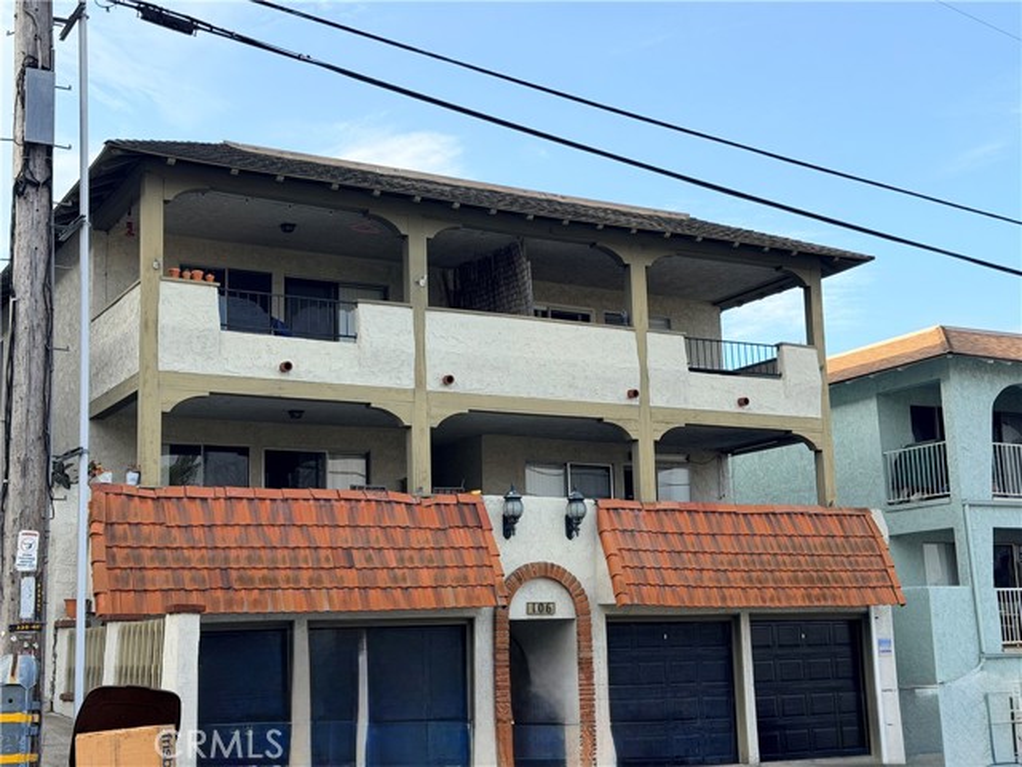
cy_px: 384
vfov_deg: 30.3
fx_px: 1417
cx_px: 511
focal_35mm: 48
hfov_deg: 39.7
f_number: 1.78
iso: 64
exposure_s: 1/1575
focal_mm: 6.76
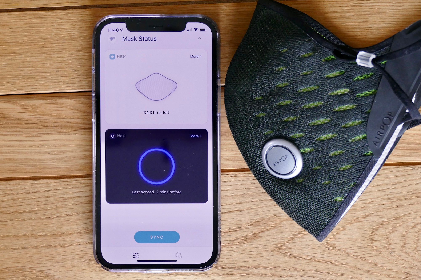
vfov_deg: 11.6
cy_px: 140
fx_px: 1380
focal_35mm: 118
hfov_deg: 17.3
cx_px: 210
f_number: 3.9
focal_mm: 43.05
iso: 800
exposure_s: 1/80
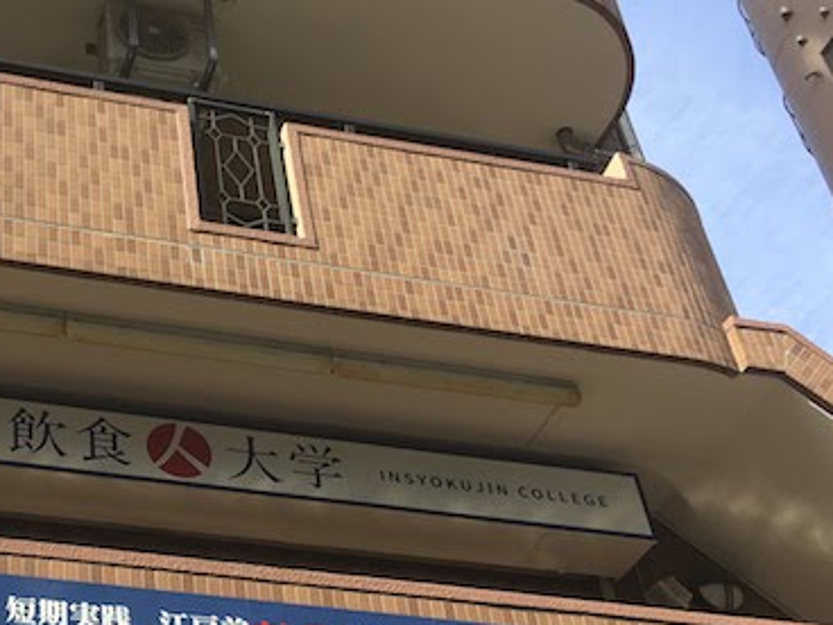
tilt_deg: +38.4
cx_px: 113
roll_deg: +1.0
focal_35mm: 63
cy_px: 426
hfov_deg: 29.7
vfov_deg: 23.2
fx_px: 1516
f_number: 2.2
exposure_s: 1/657
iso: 25
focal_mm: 4.15
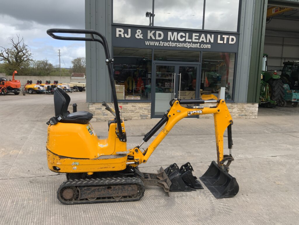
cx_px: 150
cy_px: 112
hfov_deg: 61.7
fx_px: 250
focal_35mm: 29
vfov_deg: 48.2
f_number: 1.8
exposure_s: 1/978
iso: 16
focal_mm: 3
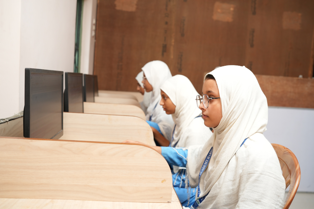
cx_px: 157
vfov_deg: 37.9
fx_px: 305
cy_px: 104
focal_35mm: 35
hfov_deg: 54.4
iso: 640
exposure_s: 1/250
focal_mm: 35
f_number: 3.5
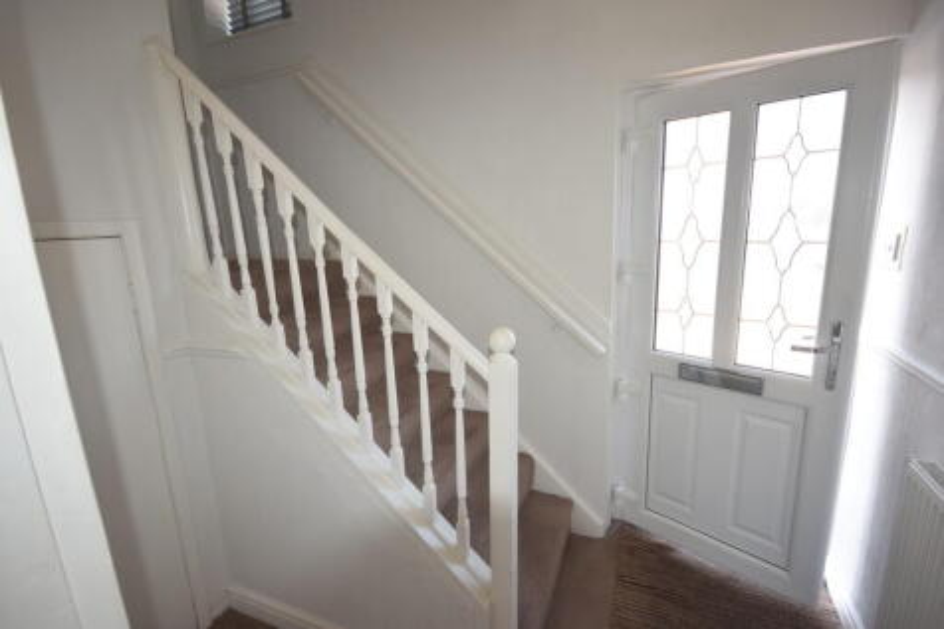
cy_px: 314
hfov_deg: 95.0
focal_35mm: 16
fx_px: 432
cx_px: 472
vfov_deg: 72.0
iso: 500
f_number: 5.6
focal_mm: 11
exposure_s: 1/125
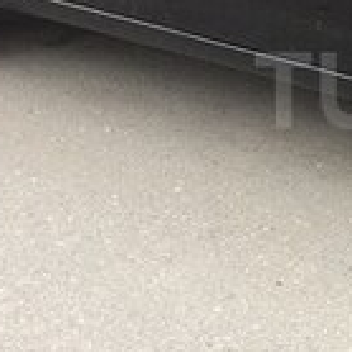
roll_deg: +0.8
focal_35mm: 122
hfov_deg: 13.5
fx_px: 1404
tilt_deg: -24.2
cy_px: 90
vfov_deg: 14.2
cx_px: 514
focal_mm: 4.15
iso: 32
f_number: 2.2
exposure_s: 1/128
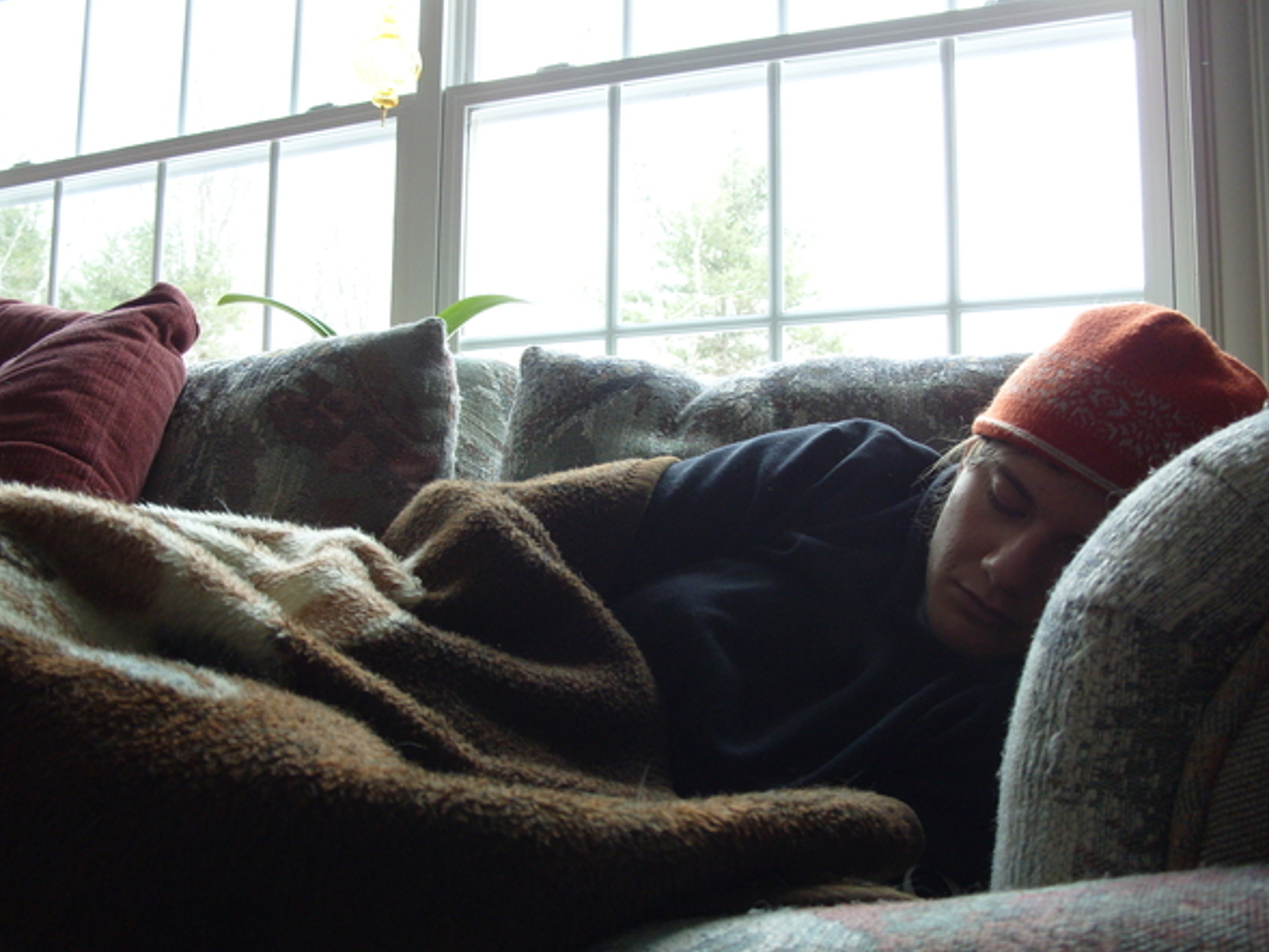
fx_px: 1393
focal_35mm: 38
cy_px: 513
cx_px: 595
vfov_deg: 37.7
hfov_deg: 48.9
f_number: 2.8
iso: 160
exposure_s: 1/45
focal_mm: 7.8
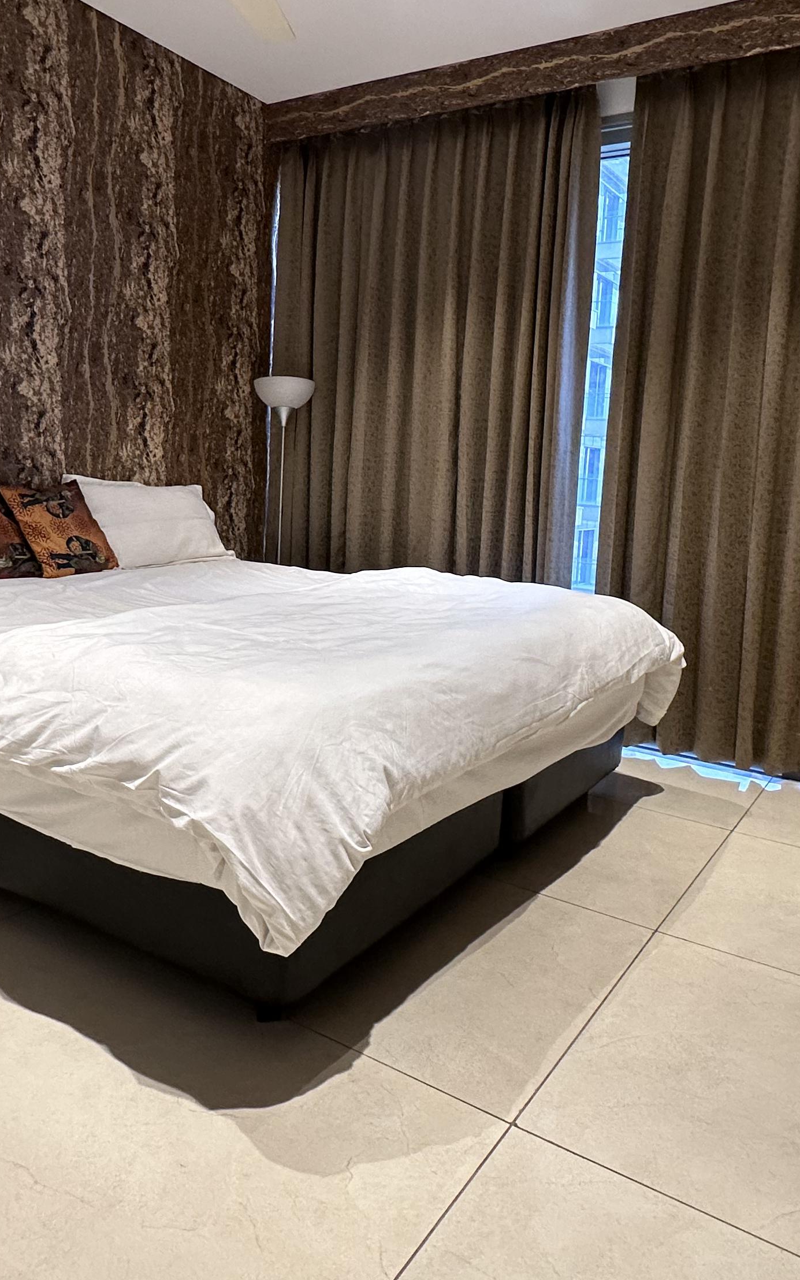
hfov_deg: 46.0
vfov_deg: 68.2
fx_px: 942
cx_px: 374
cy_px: 567
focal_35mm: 27
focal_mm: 2.22
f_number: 2.2
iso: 200
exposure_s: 1/100
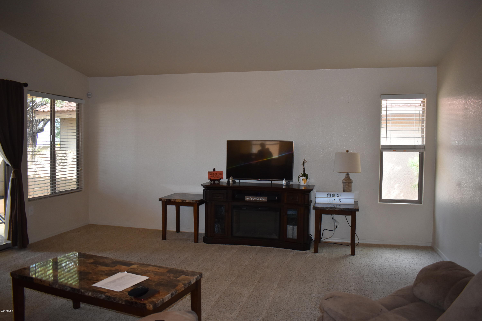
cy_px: 160
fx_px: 361
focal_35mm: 27
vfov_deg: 47.9
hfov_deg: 67.4
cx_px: 241
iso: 800
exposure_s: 1/200
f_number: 3.5
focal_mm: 18
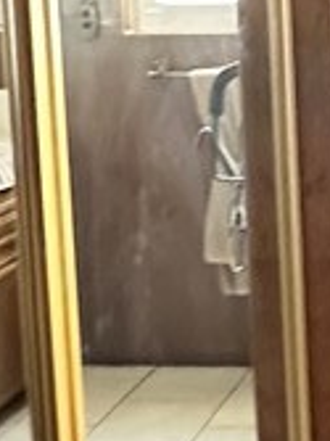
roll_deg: +1.0
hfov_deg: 15.3
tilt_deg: -3.9
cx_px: 557
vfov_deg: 22.0
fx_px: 1095
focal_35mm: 86
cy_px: 11
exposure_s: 1/40
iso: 1250
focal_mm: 2.22
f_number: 2.2
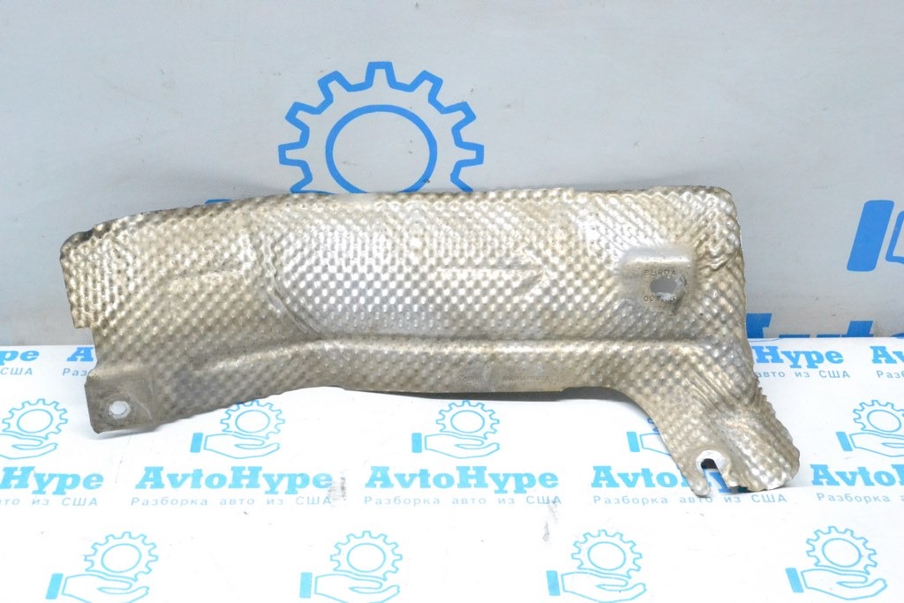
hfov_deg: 41.1
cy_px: 302
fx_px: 1205
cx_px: 452
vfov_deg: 28.1
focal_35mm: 48
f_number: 9
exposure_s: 1/160
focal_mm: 32
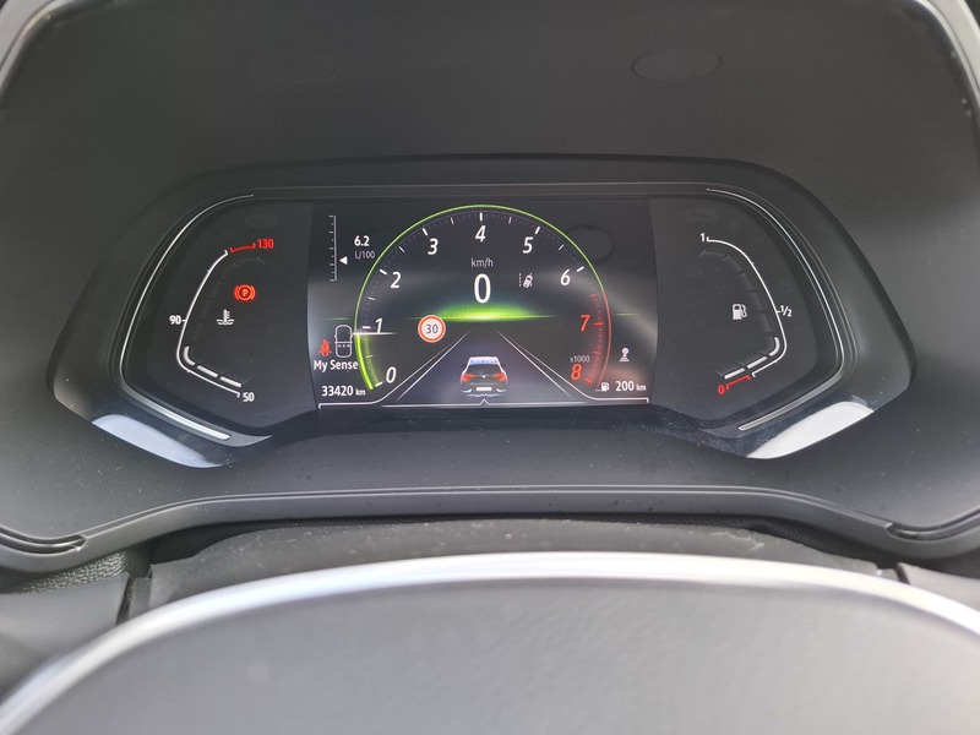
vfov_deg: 58.9
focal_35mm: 23
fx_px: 651
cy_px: 368
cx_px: 490
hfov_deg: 73.9
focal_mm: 5.54
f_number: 1.8
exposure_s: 1/100
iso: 125
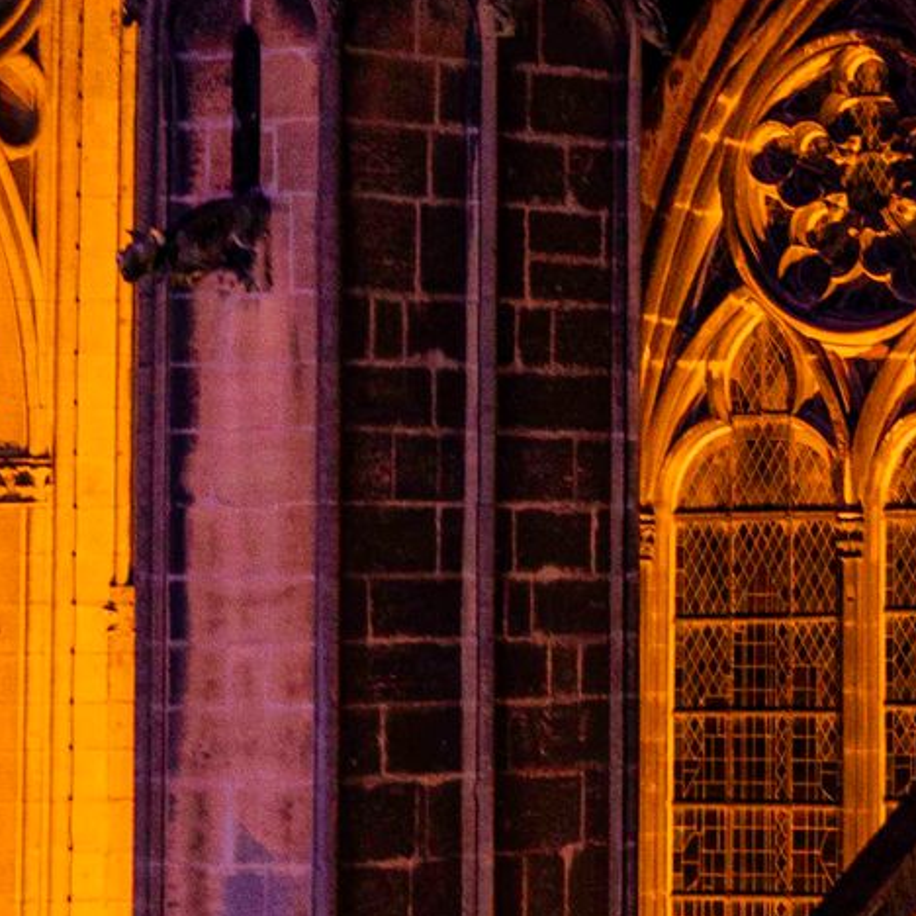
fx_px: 5988
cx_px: 1543
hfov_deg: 8.5
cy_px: 44
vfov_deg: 8.7
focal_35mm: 200
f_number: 6.3
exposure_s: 1/30
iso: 2000
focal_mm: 47
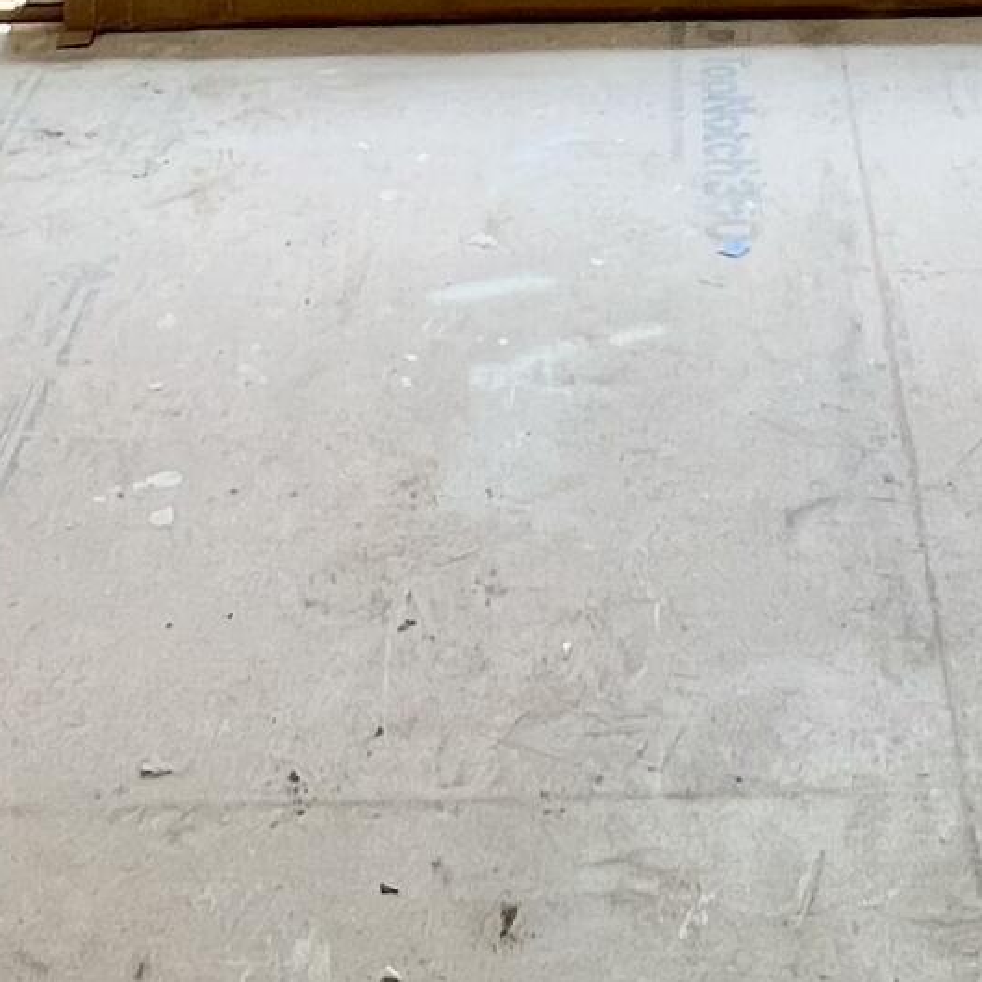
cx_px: 686
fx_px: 2086
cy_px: -726
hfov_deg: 26.3
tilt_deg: -7.6
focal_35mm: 65
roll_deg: +0.9
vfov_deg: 20.1
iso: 32
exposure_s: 1/200
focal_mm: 1.57
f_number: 1.8
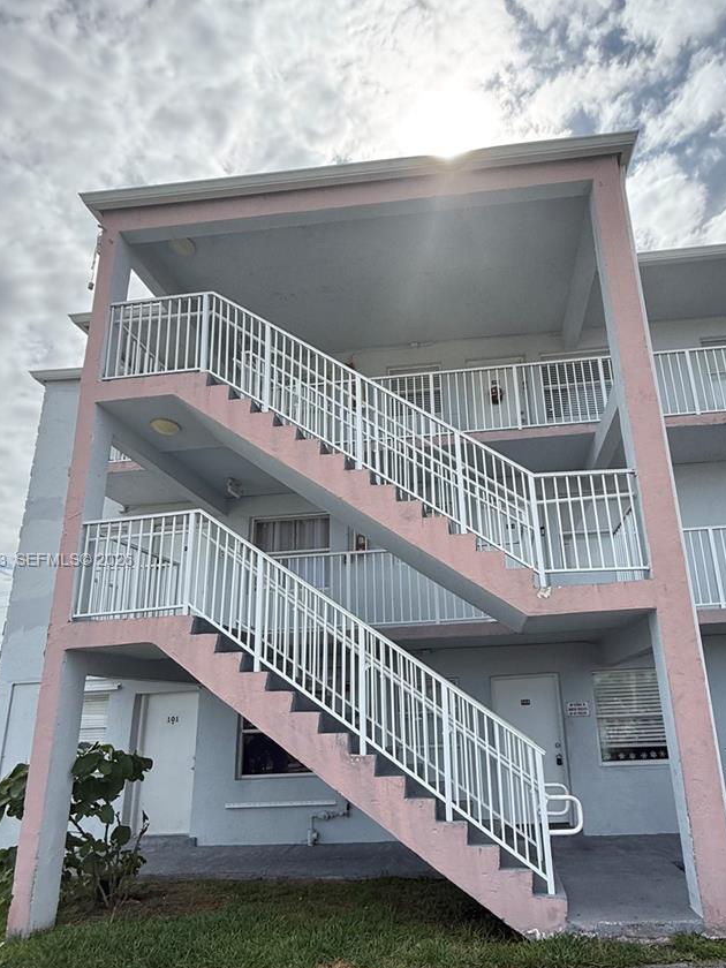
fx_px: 559
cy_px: 561
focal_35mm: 20
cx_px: 438
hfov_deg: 65.3
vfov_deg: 81.1
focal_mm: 2.22
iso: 50
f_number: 2.2
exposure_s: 1/1235
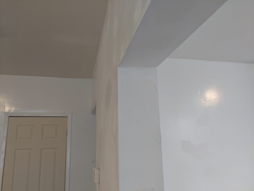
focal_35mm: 27
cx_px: 127
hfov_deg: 65.3
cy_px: 96
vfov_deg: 51.4
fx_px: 198
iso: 305
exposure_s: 1/120
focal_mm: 4.44
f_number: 1.8
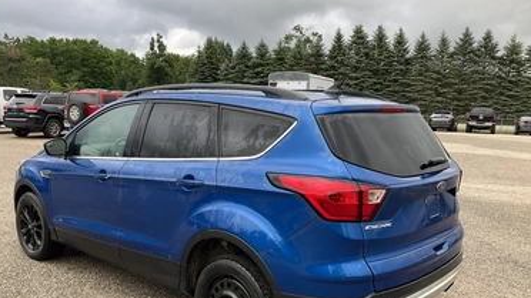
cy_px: 180
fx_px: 479
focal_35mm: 34
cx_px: 248
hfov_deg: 58.0
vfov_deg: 34.5
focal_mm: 3
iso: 20
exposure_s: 1/197
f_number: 1.8
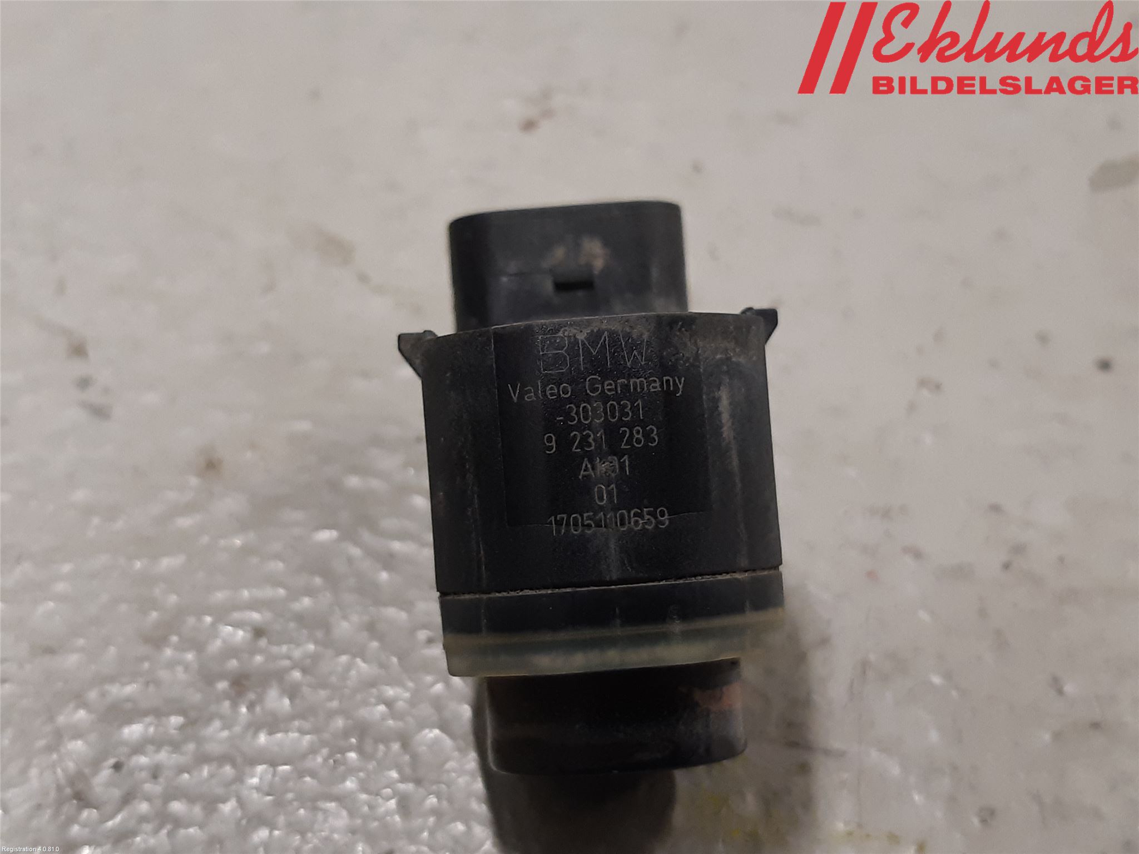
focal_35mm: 26
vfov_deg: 53.1
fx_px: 856
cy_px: 427
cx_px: 570
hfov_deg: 67.3
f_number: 1.7
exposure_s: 1/50
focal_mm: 3.93
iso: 160
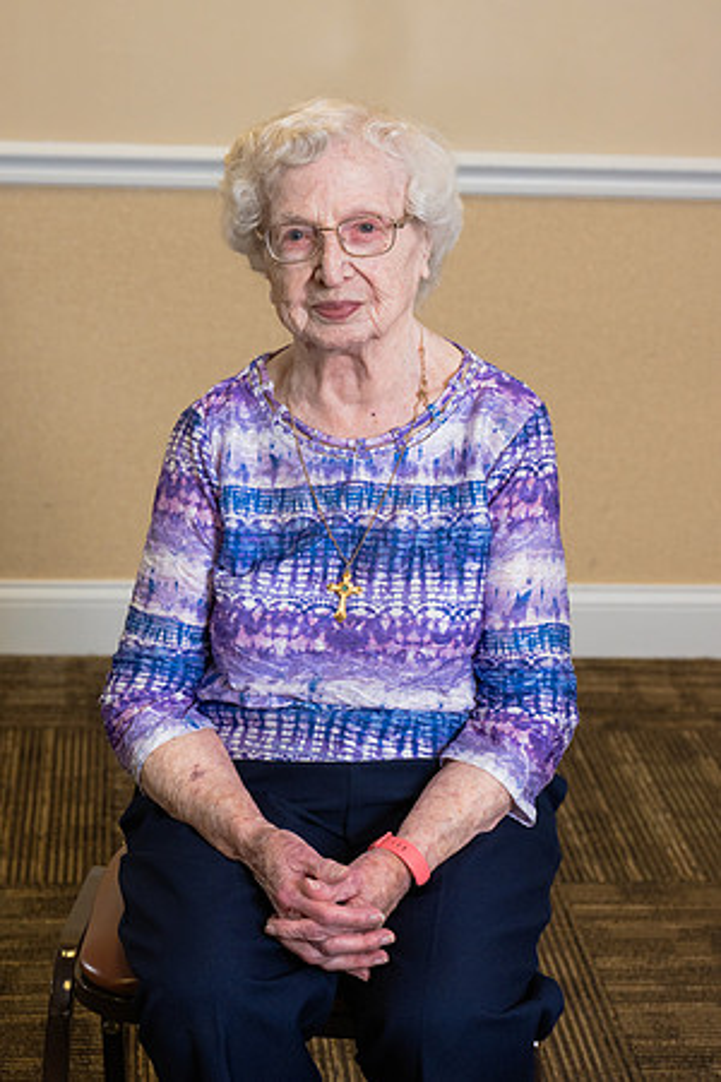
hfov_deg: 16.1
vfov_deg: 23.9
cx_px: 360
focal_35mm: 85
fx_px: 2553
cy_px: 541
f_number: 7.1
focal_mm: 85
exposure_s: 1/200
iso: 1600
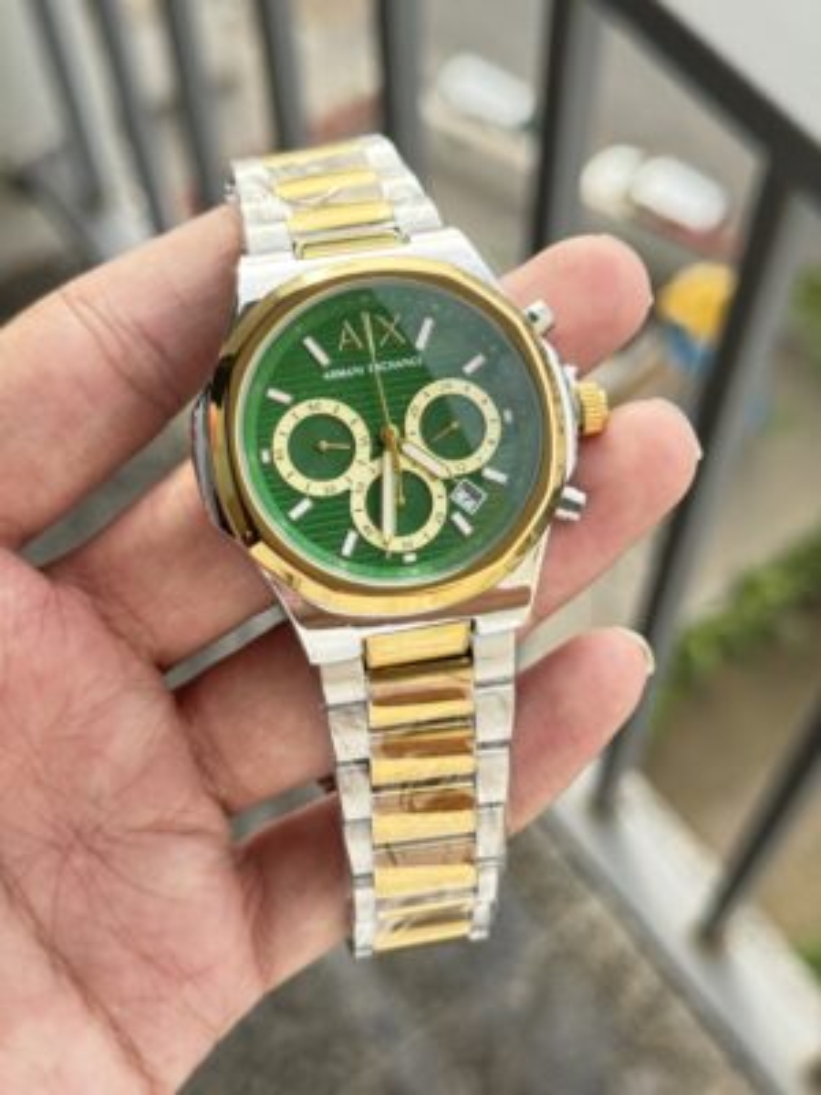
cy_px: 548
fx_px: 1518
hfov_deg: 30.3
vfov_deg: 39.7
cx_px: 410
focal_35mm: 48
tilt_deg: -62.2
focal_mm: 6.76
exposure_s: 1/645
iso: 64
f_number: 1.78
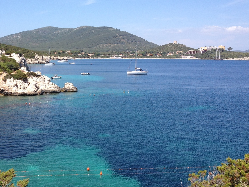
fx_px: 353
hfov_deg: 38.5
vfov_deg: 29.7
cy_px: 96
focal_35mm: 49
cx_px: 84
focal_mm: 4.28
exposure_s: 1/1346
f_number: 2.4
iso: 50
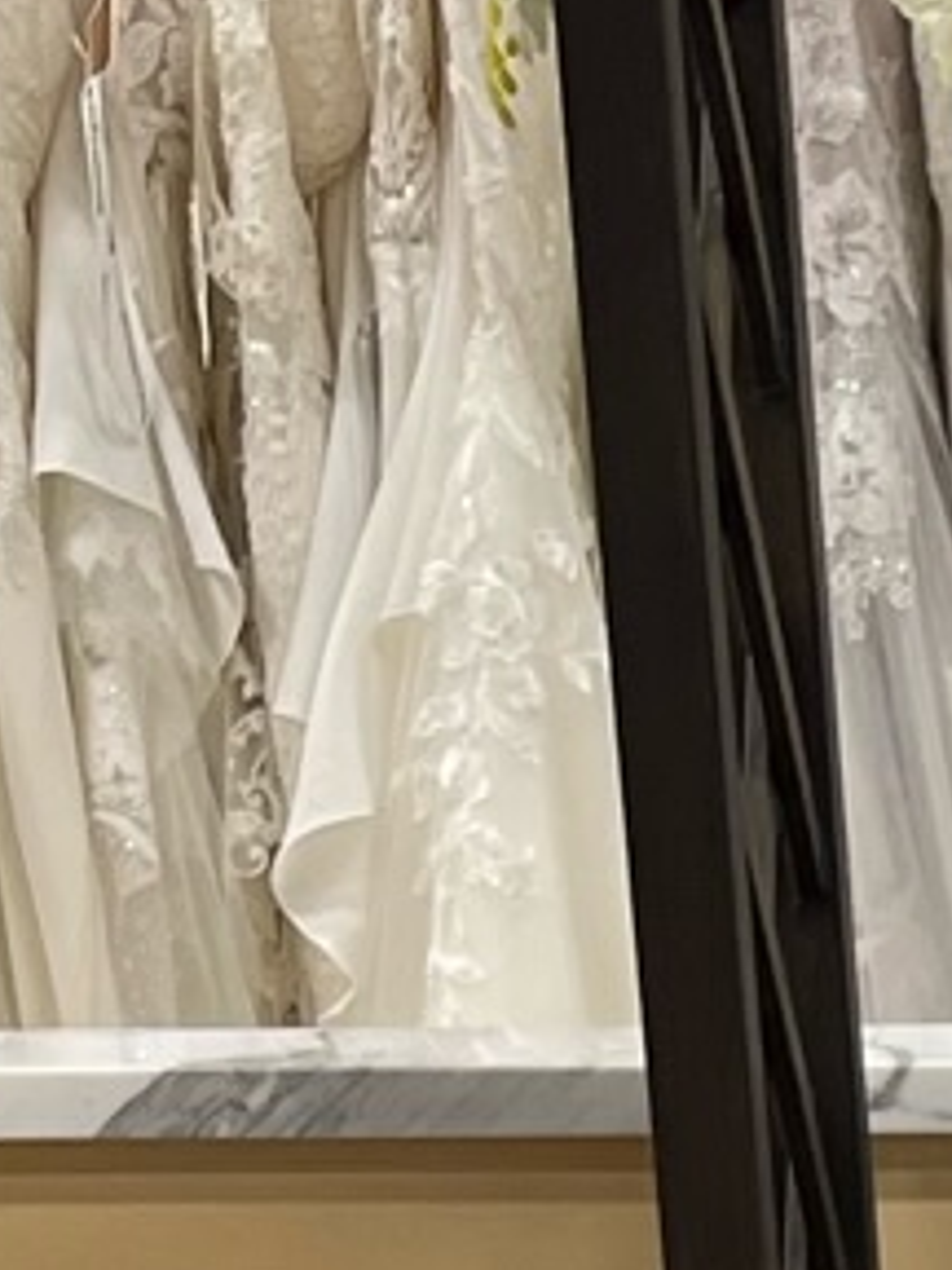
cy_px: 3905
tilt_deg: -28.1
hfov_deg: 7.5
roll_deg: +1.4
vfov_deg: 8.7
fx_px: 6784
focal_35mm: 185
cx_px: 2332
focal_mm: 5.1
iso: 32
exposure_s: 1/124
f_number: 1.6
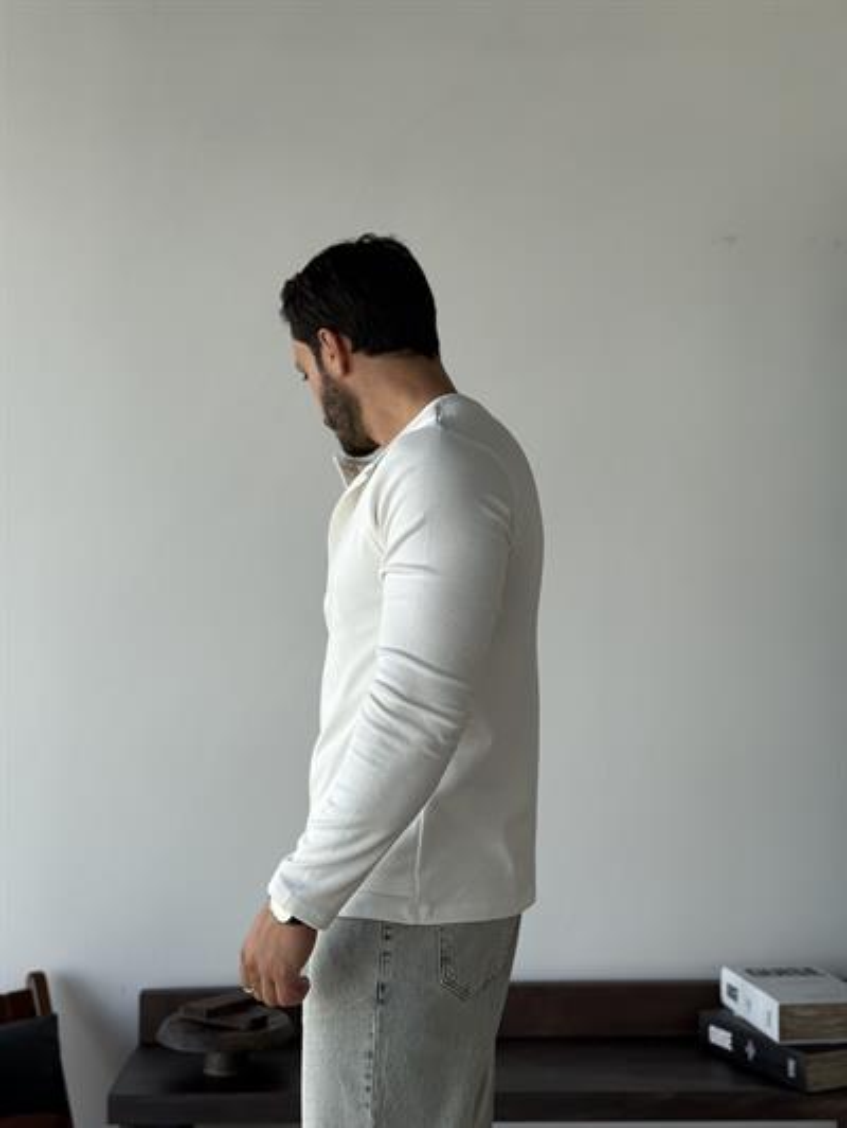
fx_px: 1565
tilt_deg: +2.0
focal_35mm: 48
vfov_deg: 39.6
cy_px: 564
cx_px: 424
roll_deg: +0.2
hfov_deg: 30.3
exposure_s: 1/574
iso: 80
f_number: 1.78
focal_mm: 6.76
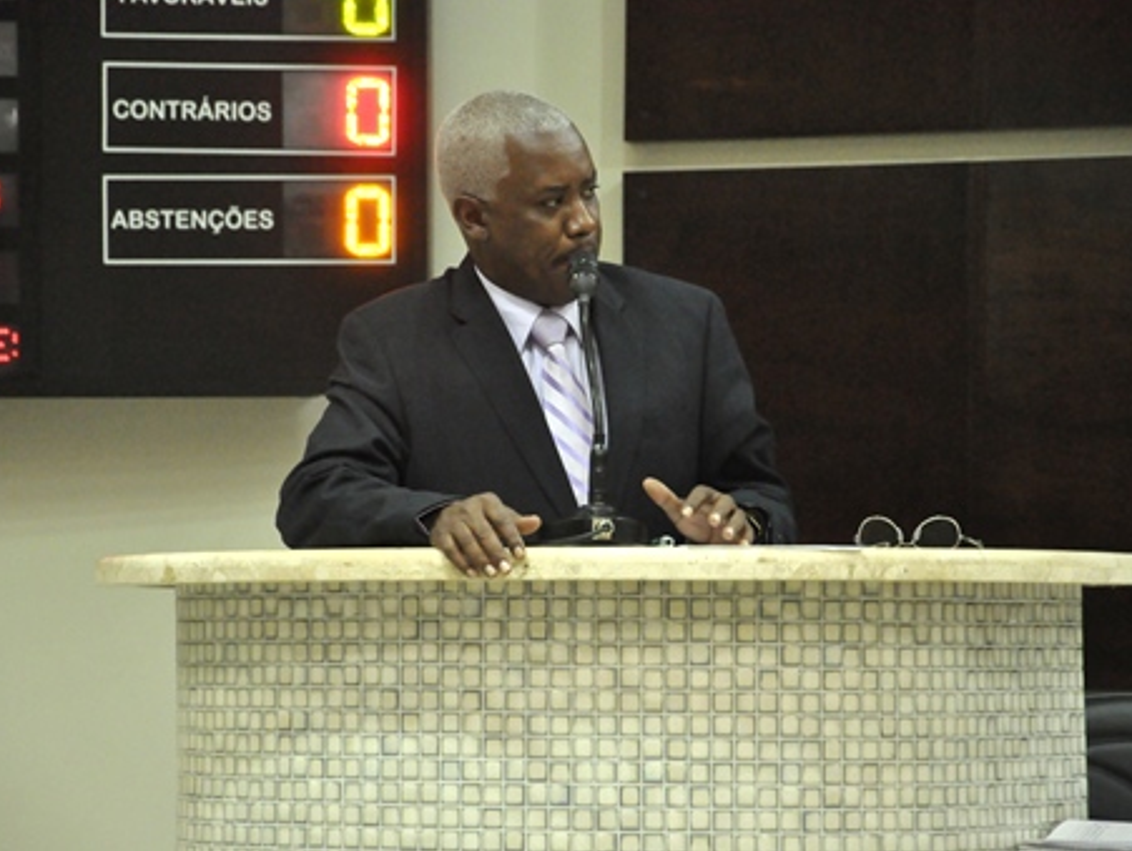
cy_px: 427
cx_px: 551
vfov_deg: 8.6
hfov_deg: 11.4
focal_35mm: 173
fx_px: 5647
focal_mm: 105
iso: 3200
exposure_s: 1/50
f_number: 6.3
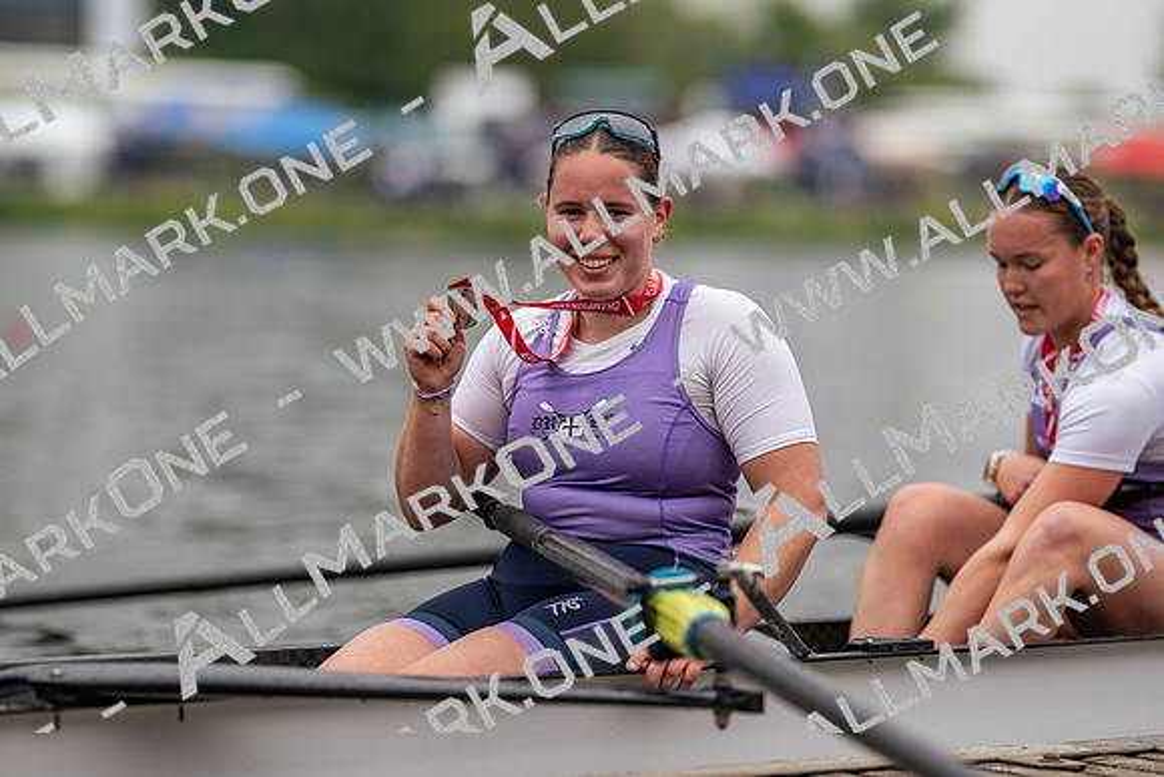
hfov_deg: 15.2
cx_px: 582
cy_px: 388
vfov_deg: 10.2
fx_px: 4366
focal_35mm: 135
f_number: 1.8
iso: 64
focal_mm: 135
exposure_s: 1/1600
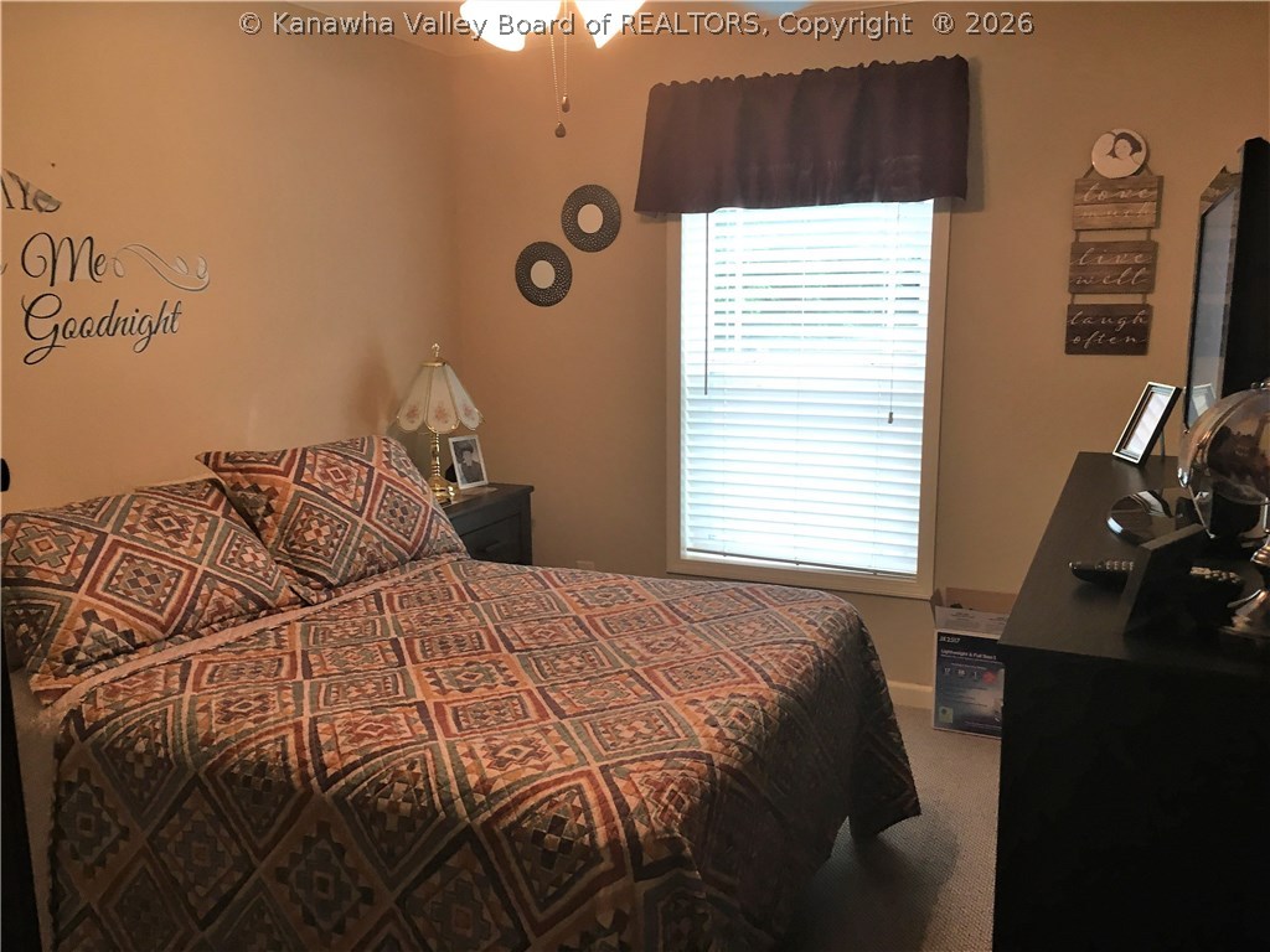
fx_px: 1064
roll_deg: -0.4
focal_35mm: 29
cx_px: 635
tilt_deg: -10.7
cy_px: 476
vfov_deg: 48.2
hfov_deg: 61.7
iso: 50
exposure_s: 1/30
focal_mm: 4.15
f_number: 2.2
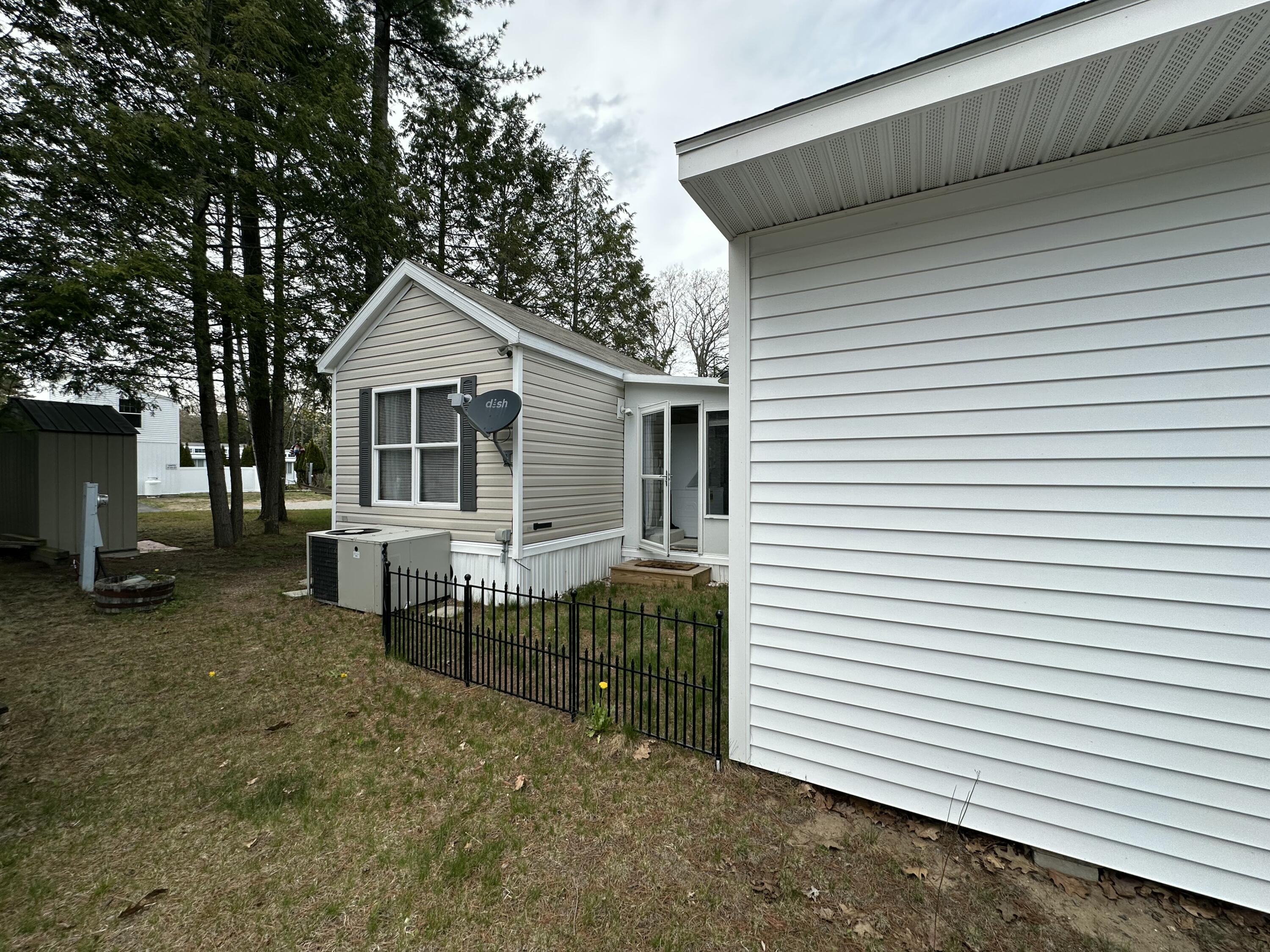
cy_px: 476
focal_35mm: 14
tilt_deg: +0.1
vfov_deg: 85.7
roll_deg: +0.2
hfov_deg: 102.1
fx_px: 514
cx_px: 635
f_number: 2.2
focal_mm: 2.22
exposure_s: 1/1182
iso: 40
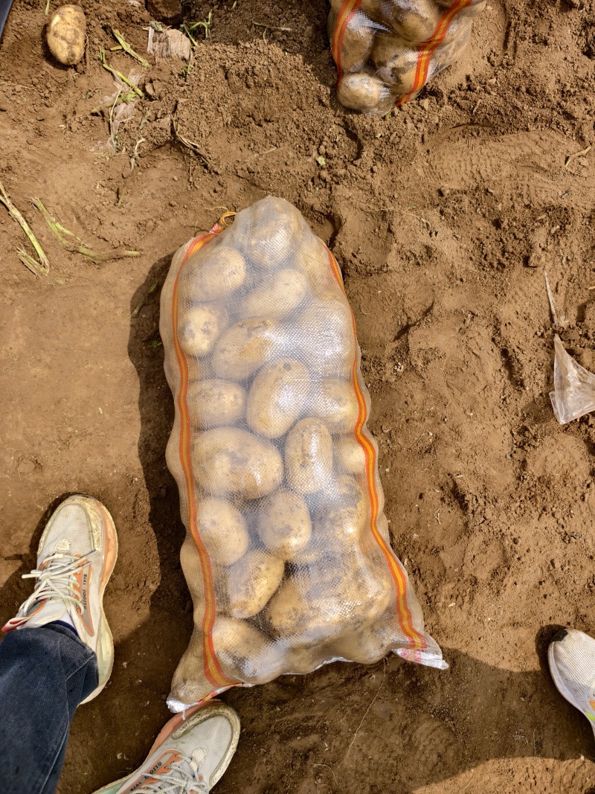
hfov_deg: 58.9
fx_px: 527
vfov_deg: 73.9
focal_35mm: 23
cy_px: 397
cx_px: 298
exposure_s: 1/4926
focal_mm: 5.6
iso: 71
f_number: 1.57
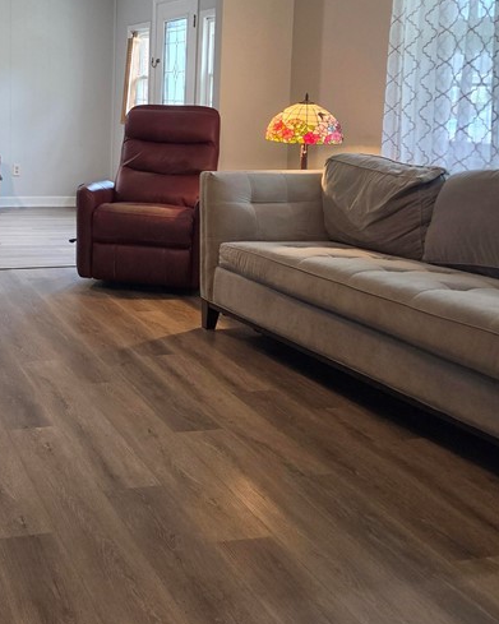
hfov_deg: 30.9
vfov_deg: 38.9
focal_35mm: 47
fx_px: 868
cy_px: 191
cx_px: 73
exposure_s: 1/120
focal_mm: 5.4
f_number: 1.8
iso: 320
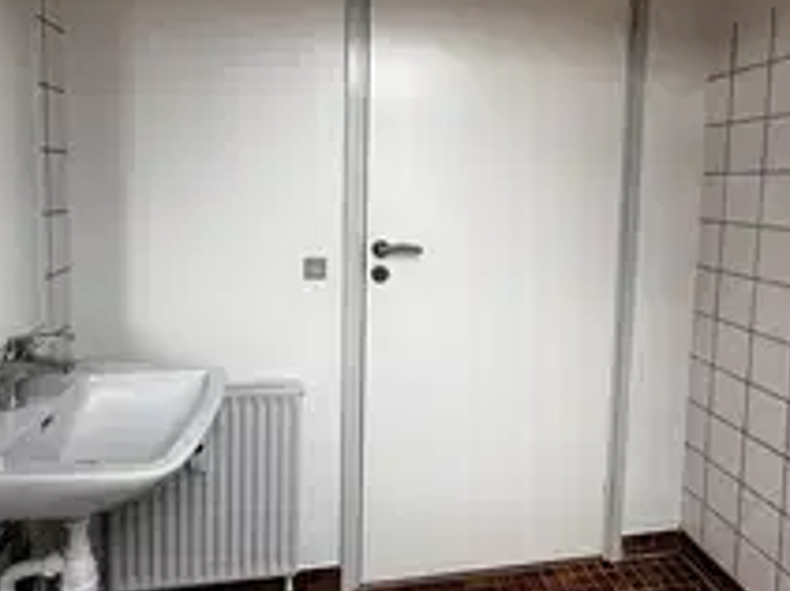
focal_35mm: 23
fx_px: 525
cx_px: 444
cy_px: 232
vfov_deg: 58.3
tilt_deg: -4.5
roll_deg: -1.5
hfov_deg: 73.7
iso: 32
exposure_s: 1/212
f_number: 1.8
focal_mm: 1.57
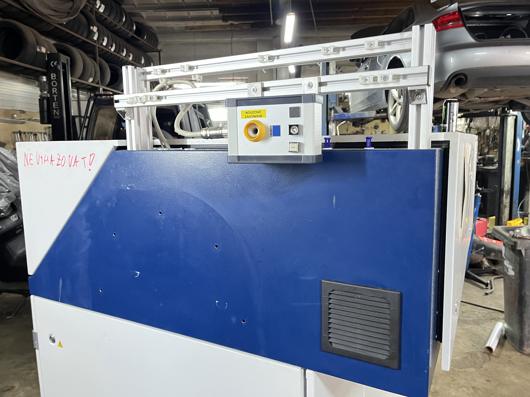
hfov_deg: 67.3
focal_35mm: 26
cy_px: 198
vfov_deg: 53.1
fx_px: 398
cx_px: 265
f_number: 1.6
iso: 400
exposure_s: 1/33
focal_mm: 5.1
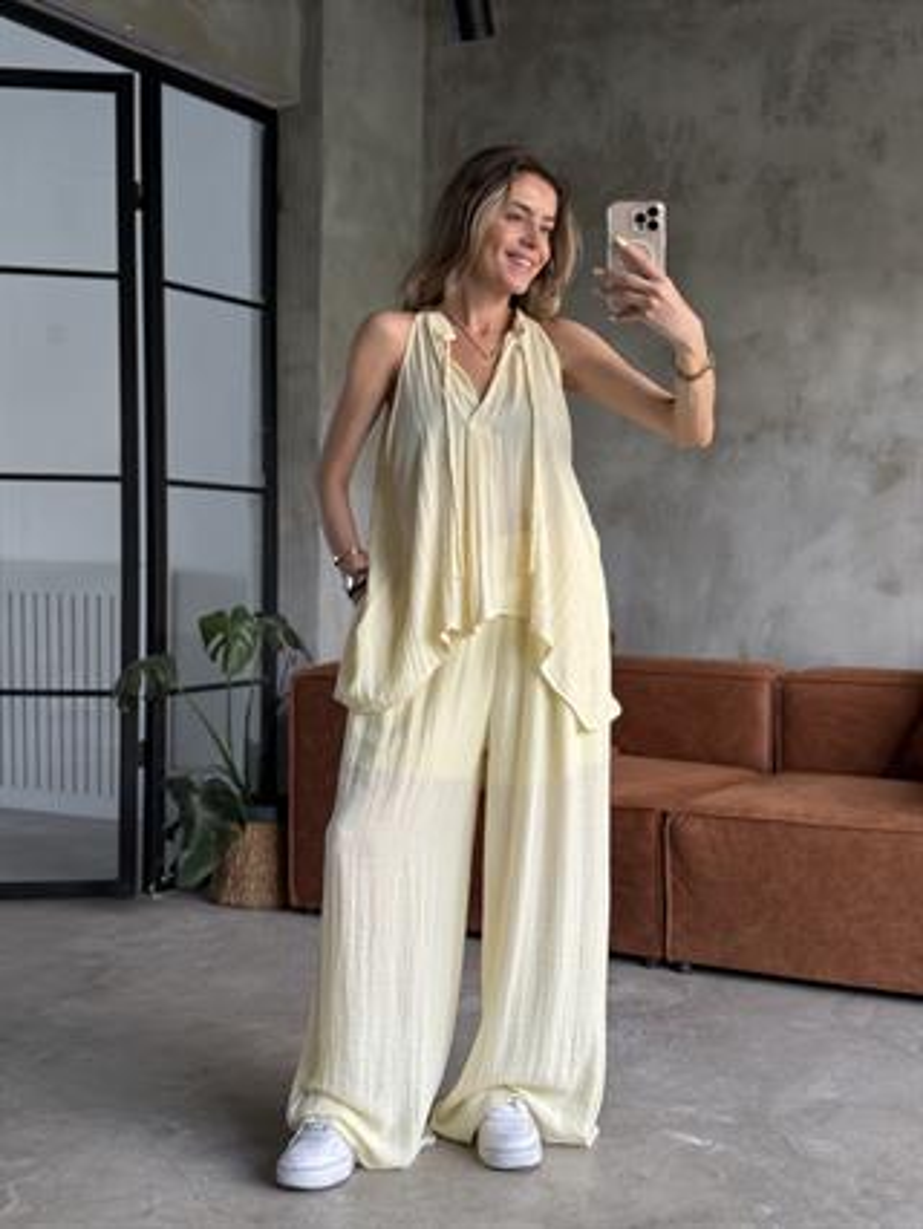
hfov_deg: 30.3
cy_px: 614
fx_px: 1705
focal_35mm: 48
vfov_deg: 39.6
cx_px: 462
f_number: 1.78
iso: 100
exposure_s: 1/67
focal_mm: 6.76
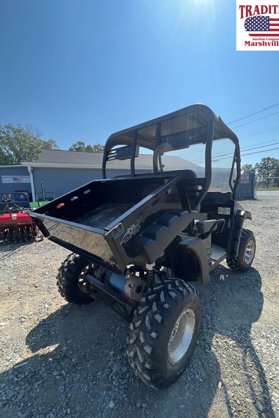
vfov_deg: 104.3
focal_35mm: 14
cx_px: 150
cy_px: 209
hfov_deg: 81.1
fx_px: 163
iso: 32
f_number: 1.8
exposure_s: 1/619
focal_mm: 1.57
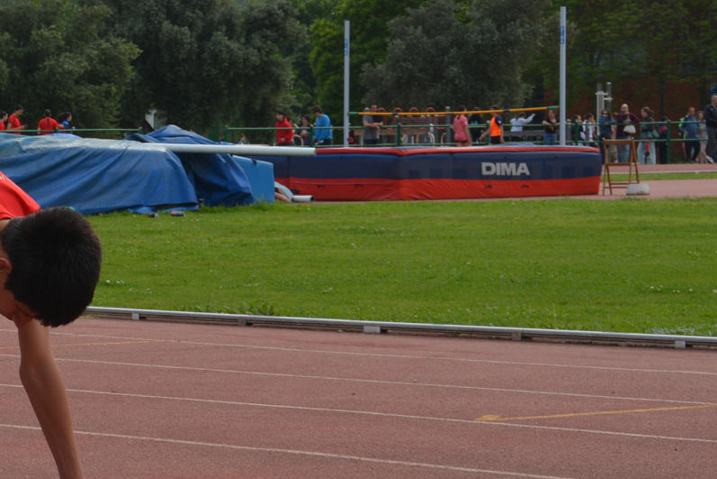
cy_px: 274
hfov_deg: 12.5
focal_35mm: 162
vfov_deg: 8.5
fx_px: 3227
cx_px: -58
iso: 100
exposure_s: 1/200
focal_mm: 42
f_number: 9
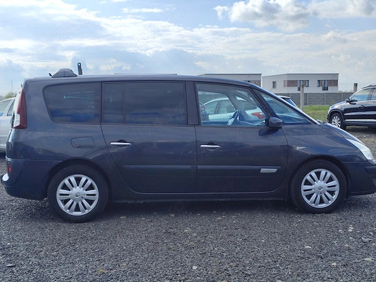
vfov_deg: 31.5
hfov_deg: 41.2
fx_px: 500
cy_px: 141
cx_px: 188
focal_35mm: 46
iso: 50
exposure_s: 1/1263
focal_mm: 6.19
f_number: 1.65
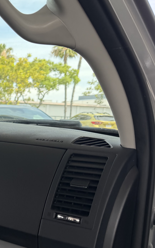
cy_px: 170
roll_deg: -3.0
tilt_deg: -7.7
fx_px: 351
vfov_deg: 38.3
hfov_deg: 21.4
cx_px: -70
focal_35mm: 52
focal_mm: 6.76
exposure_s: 1/459
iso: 80
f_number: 1.78
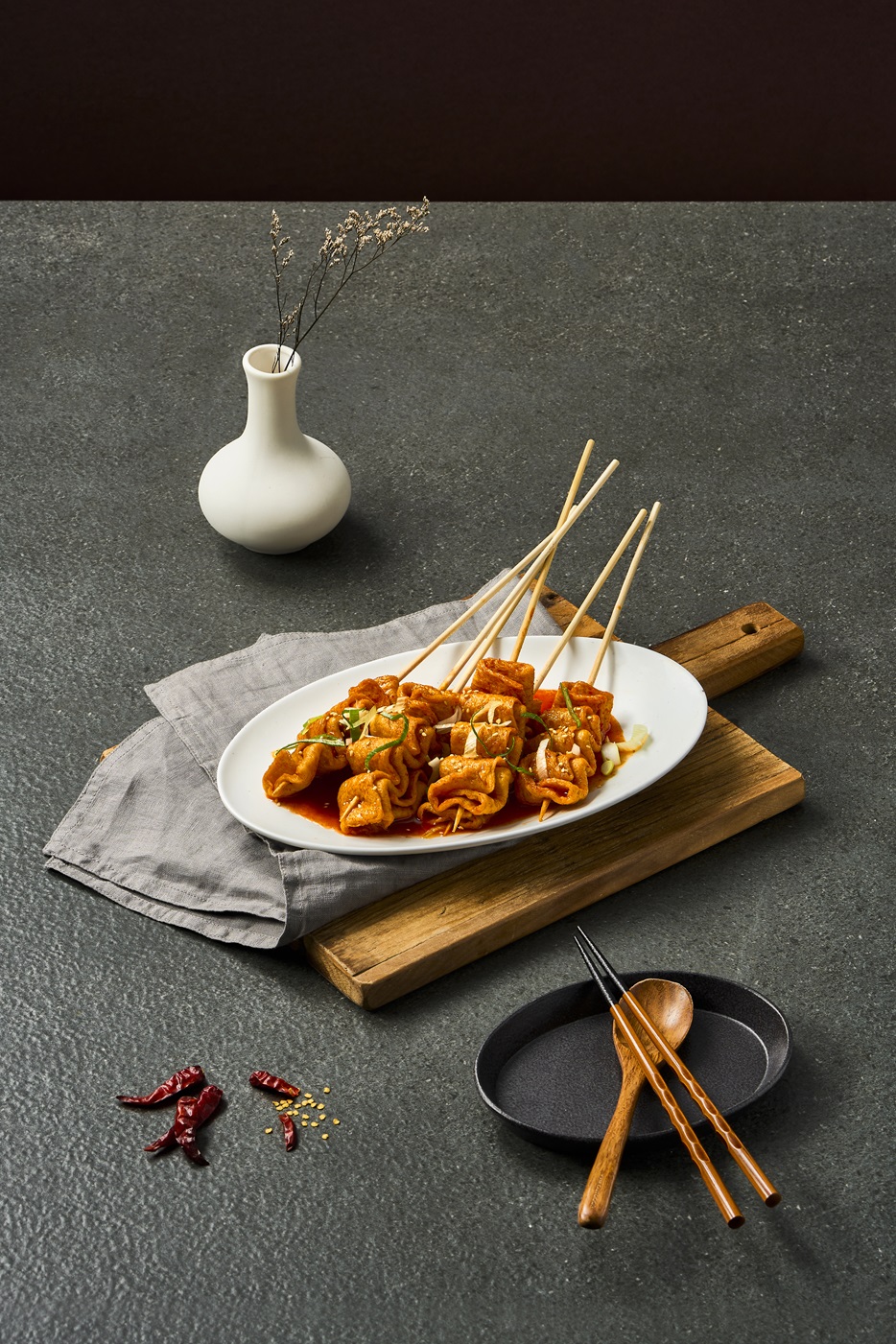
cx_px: 448
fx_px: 3882
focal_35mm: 104
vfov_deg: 19.6
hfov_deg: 13.2
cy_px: 672
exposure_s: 1/160
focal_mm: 104
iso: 160
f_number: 14
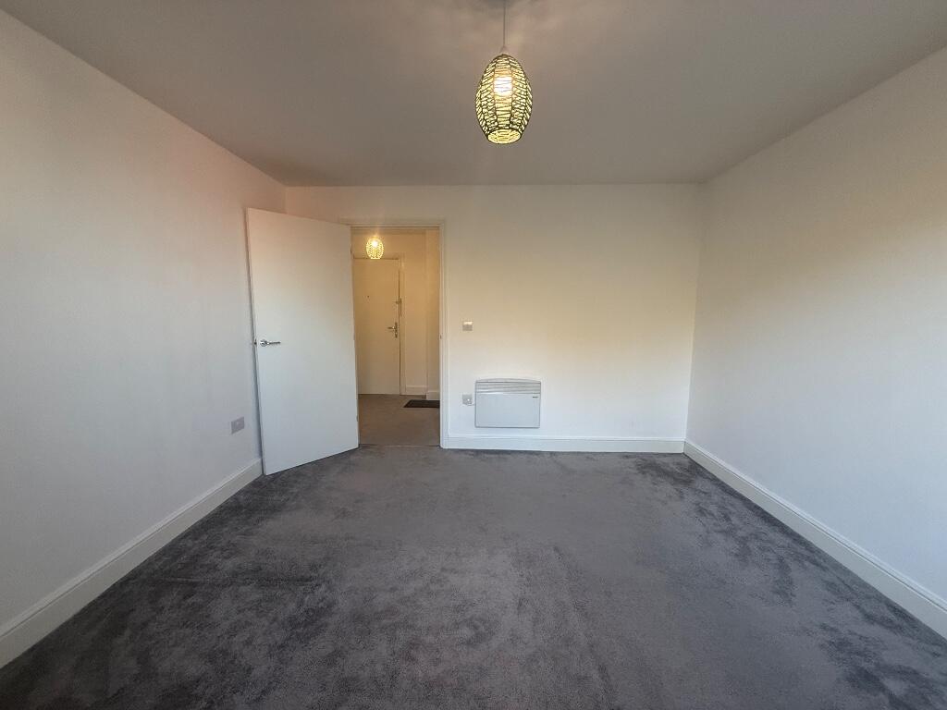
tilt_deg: -6.0
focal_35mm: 14
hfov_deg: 102.1
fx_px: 383
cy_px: 355
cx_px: 474
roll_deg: -0.1
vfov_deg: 85.7
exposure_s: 1/99
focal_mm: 2.22
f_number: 2.2
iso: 250
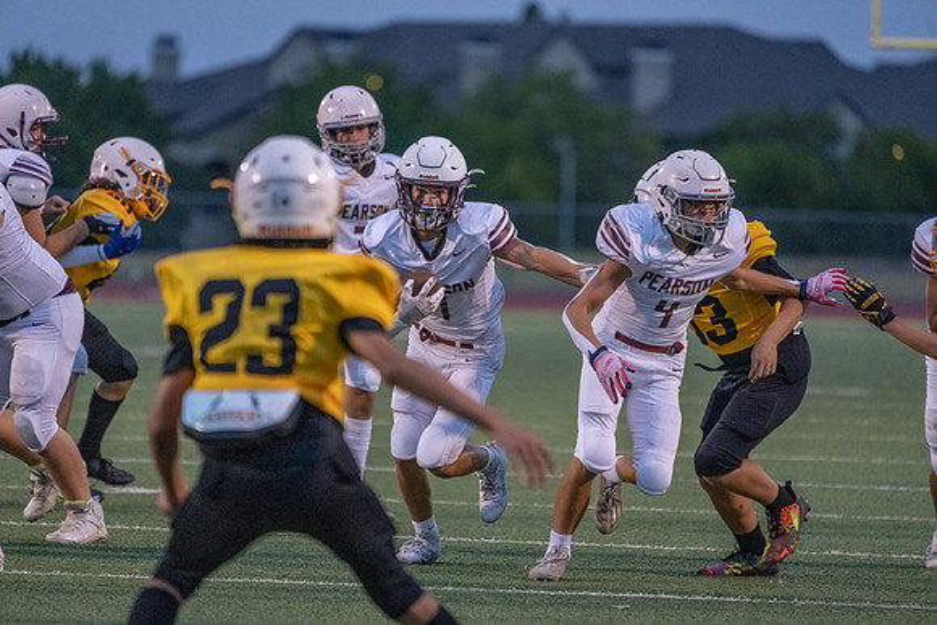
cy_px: 312
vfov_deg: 3.4
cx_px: 468
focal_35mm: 400
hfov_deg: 5.2
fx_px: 10413
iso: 8000
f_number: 5.6
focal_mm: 400
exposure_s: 1/1000
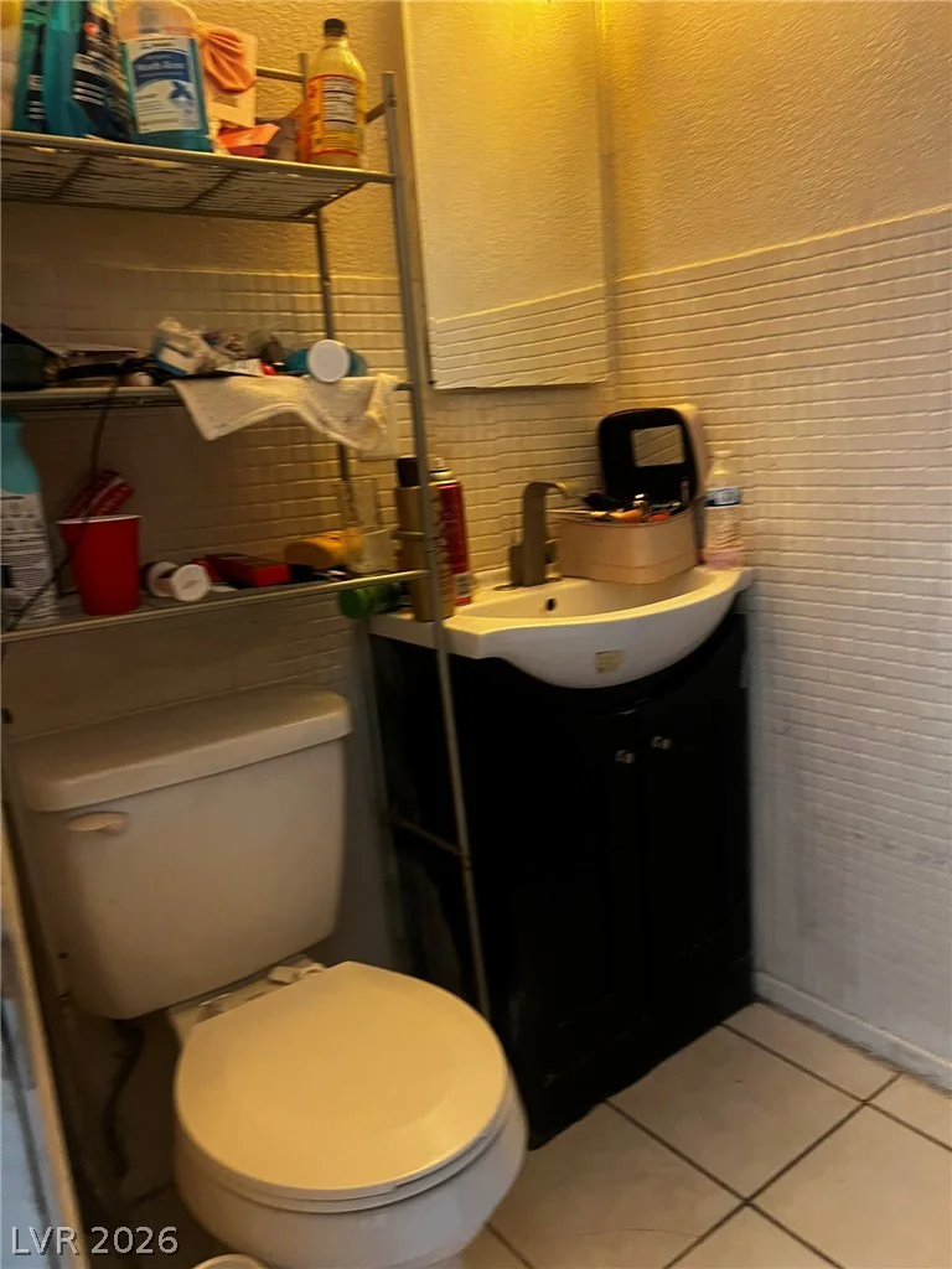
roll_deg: +3.6
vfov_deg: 67.3
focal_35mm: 26
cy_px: 634
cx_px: 476
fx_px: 953
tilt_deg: -11.1
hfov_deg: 53.1
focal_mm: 5.7
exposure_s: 1/40
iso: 500
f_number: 1.5
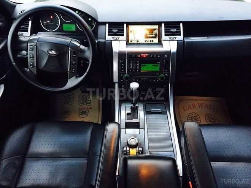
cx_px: 126
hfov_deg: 61.7
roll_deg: -1.5
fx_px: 210
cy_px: 94
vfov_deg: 48.2
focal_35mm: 29
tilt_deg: -40.2
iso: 320
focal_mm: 4.15
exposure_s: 1/33
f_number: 2.2
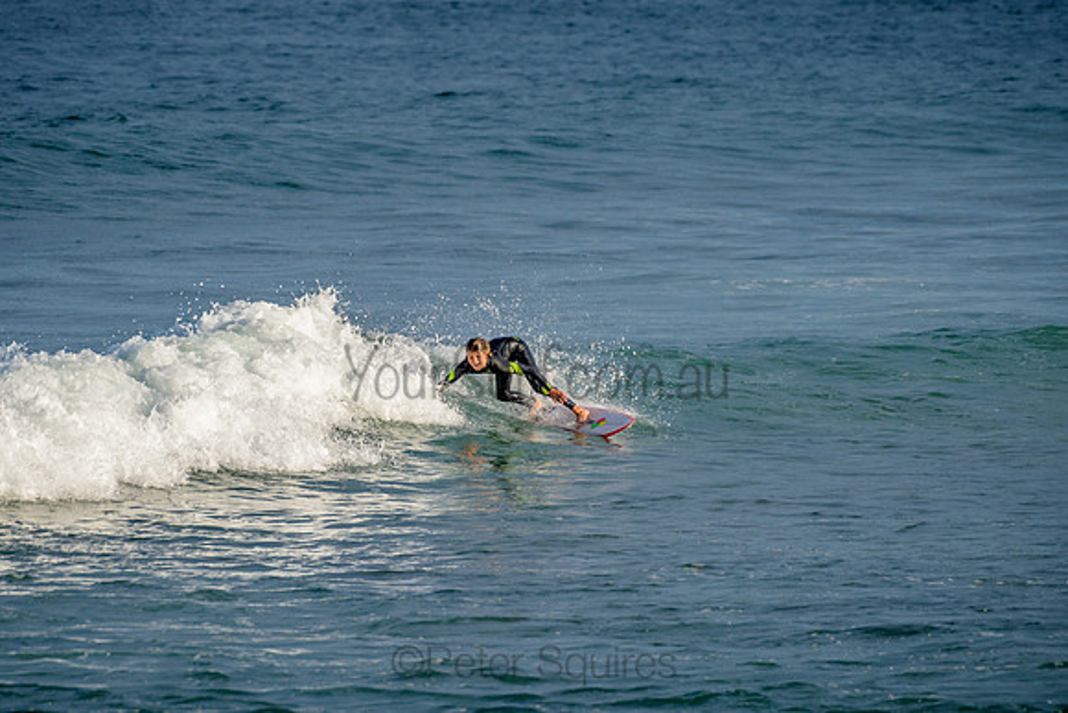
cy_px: 356
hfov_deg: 3.4
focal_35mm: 612
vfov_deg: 2.2
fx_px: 18161
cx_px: 534
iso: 160
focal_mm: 500
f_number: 5.6
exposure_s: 1/1250
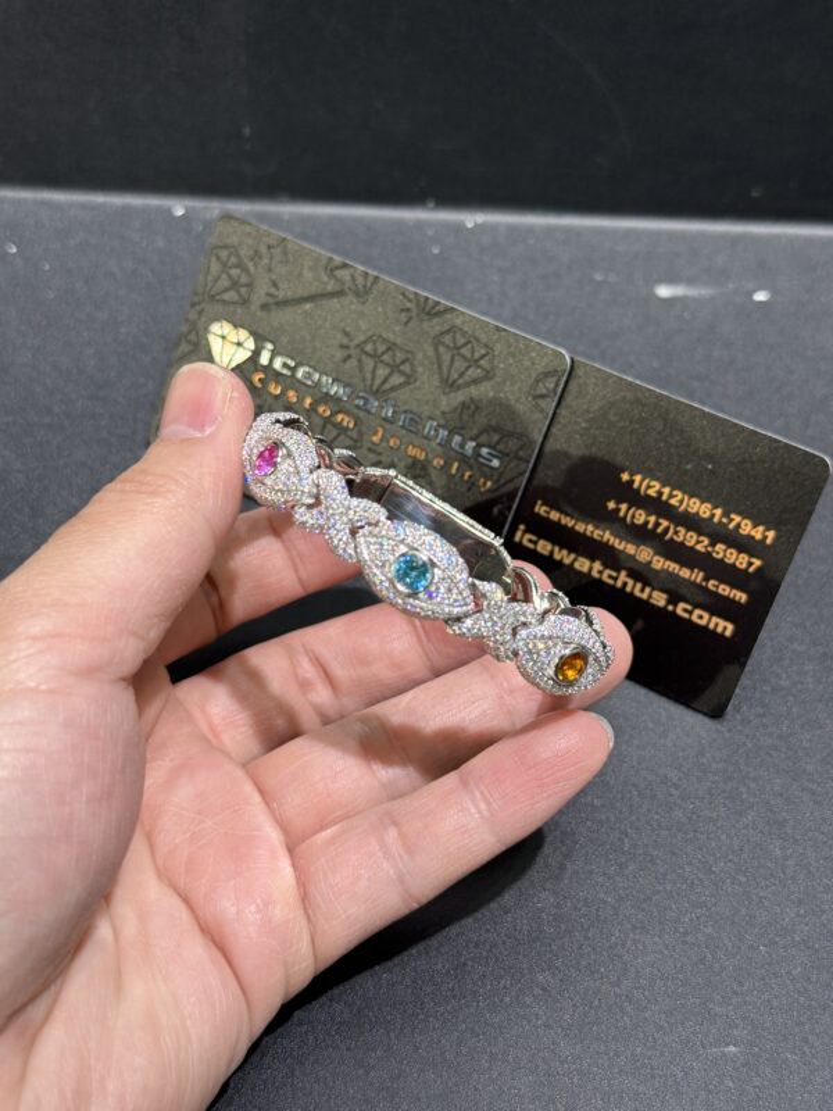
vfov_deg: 39.7
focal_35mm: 48
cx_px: 416
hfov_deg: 30.3
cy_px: 556
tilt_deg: -45.5
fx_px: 1540
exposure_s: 1/100
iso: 80
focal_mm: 6.76
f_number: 1.78
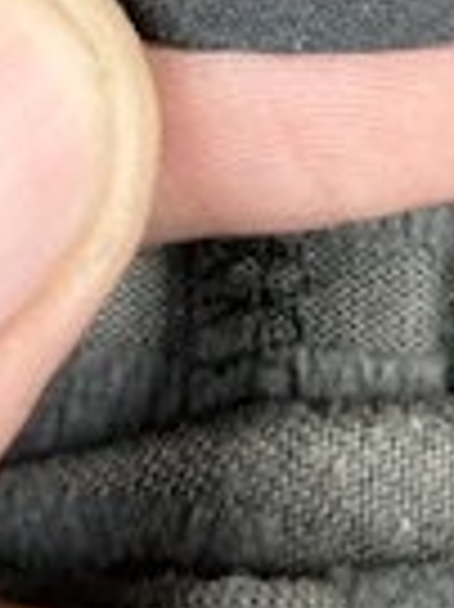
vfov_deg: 8.2
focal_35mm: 227
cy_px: -694
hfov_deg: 6.5
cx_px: 346
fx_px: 3976
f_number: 1.78
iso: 80
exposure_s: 1/50
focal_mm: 6.76
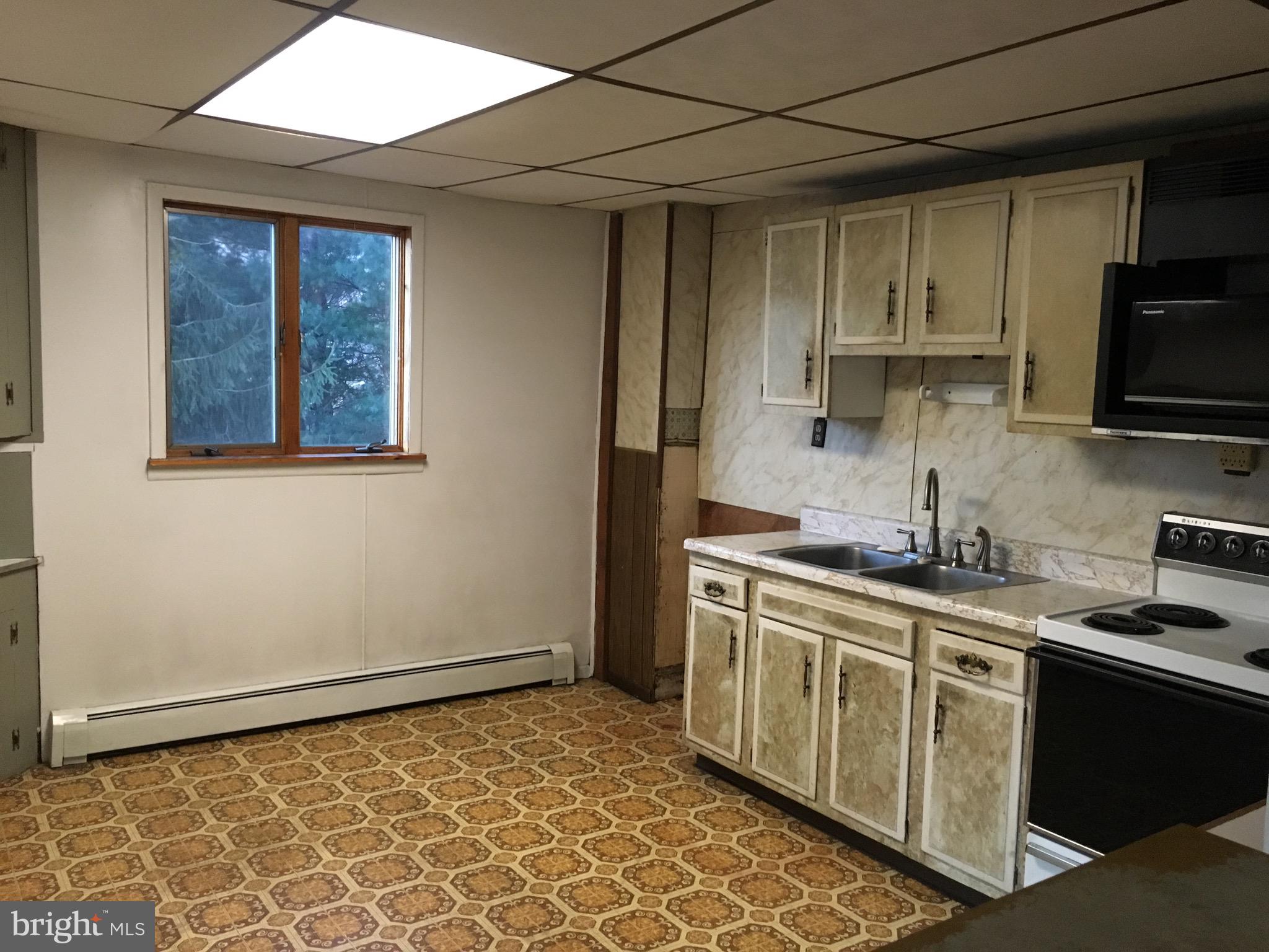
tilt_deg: -5.2
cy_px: 476
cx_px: 634
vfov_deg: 48.2
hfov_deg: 61.7
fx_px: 1063
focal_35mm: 29
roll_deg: -1.8
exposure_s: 1/30
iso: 200
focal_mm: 4.15
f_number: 2.2
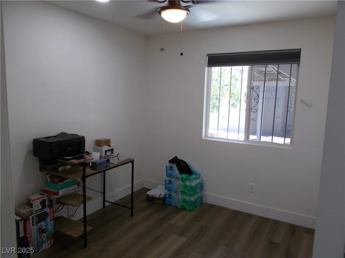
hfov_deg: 67.3
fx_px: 259
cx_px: 172
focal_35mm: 26
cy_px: 129
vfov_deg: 53.1
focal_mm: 4.6
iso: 80
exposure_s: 1/30
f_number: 3.2
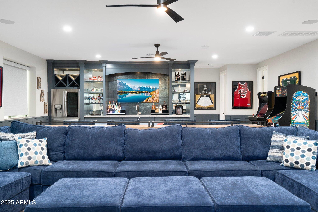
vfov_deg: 42.3
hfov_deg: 60.3
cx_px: 159
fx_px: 274
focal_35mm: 31
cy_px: 106
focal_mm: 31
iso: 1000
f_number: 8
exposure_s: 1.6
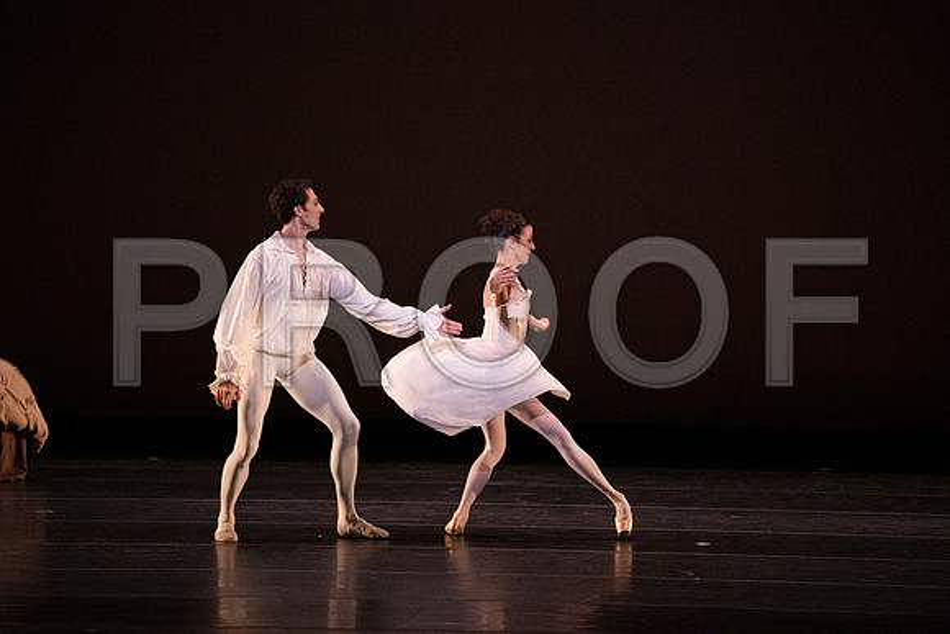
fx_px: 8156
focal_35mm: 309
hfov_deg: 6.7
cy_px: 317
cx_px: 475
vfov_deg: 4.5
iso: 20000
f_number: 5.6
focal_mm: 309
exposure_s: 1/400
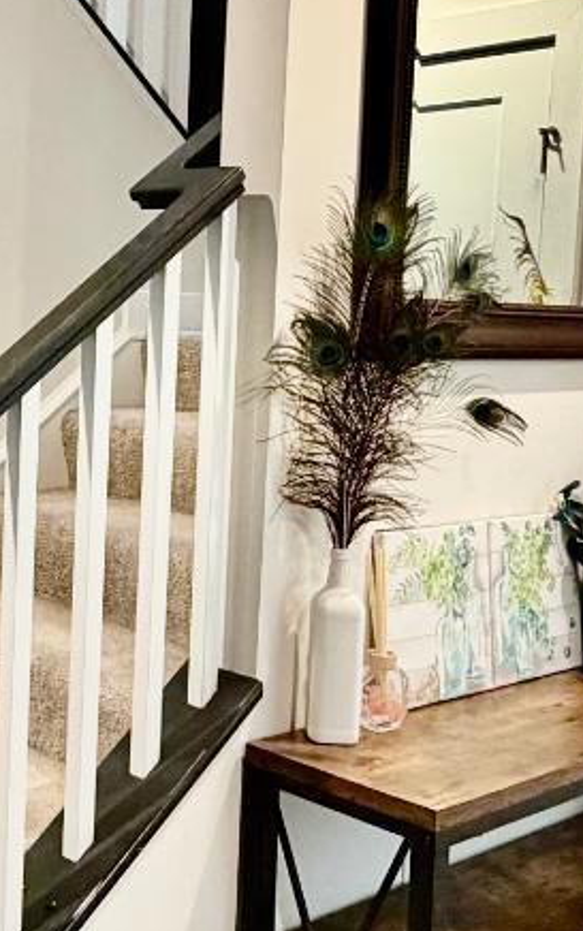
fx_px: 1295
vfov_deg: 39.5
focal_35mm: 51
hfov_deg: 24.4
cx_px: 26
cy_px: 400
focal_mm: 2.22
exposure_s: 1/60
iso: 500
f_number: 2.2
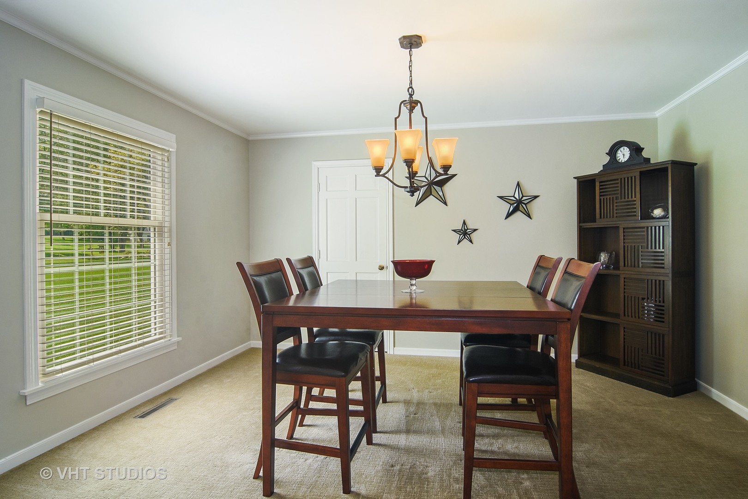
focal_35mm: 18
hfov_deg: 90.0
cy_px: 250
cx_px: 374
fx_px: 374
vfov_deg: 67.4
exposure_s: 1/8
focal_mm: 12
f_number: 8
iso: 200
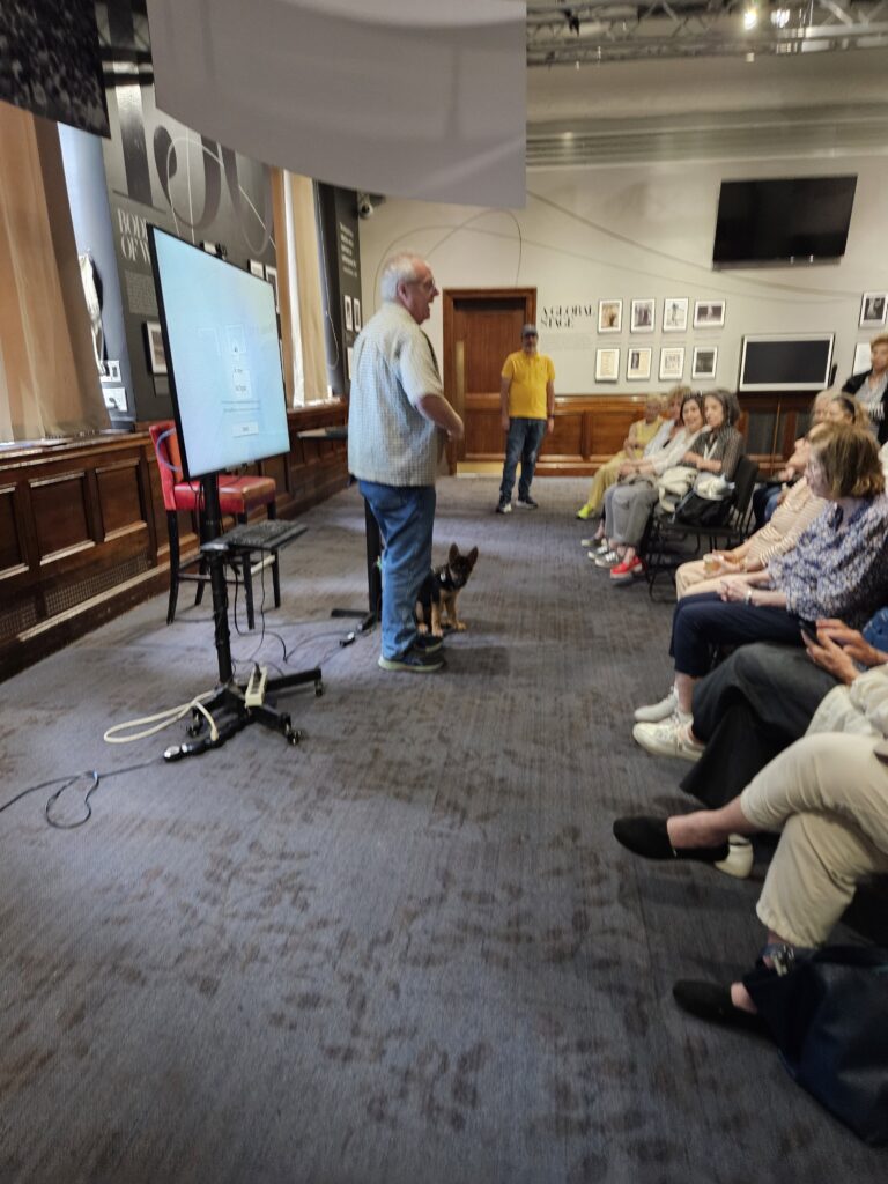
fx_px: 787
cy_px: 592
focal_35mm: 23
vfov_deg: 73.9
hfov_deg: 58.9
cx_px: 444
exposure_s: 1/40
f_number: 1.8
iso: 640
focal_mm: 5.4
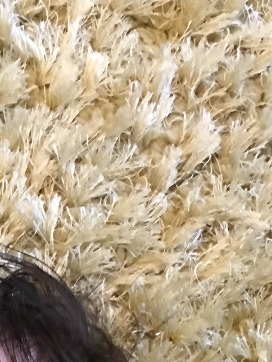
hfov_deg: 12.0
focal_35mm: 117
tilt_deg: -83.9
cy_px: 553
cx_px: -167
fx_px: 1225
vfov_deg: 15.4
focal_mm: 4.15
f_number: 2.2
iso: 100
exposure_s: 1/10
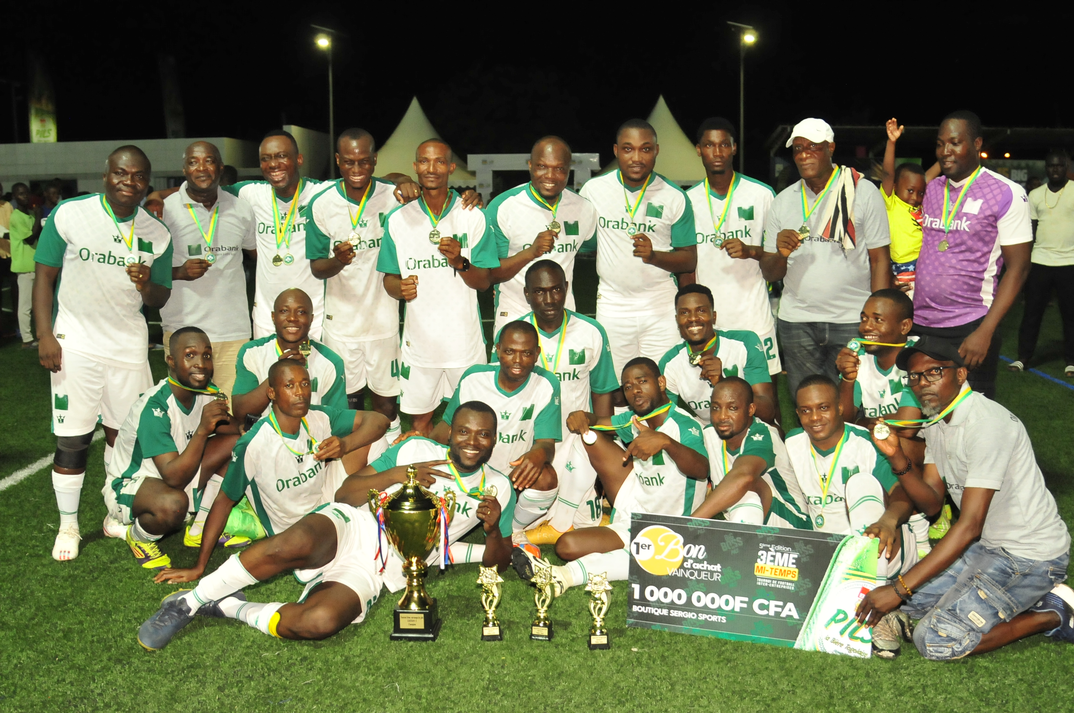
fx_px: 1073
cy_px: 356
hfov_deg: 53.2
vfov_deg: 36.8
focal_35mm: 36
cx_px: 537
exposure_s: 1/125
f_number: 4
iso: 1600
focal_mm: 24
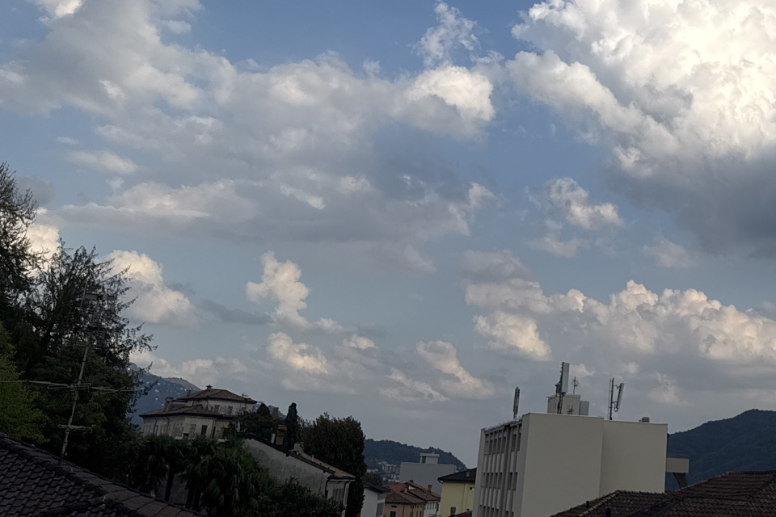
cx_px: 667
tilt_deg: +22.0
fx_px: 1121
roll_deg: -2.9
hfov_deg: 36.3
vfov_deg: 24.9
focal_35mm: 52
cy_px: 15
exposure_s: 1/5348
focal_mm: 6.76
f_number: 1.78
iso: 80
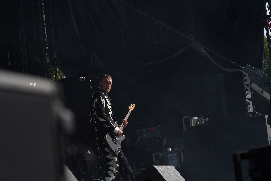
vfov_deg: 13.0
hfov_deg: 19.5
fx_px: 790
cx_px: 136
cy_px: 90
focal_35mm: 105
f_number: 7.1
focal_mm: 105
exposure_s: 1/400
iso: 100
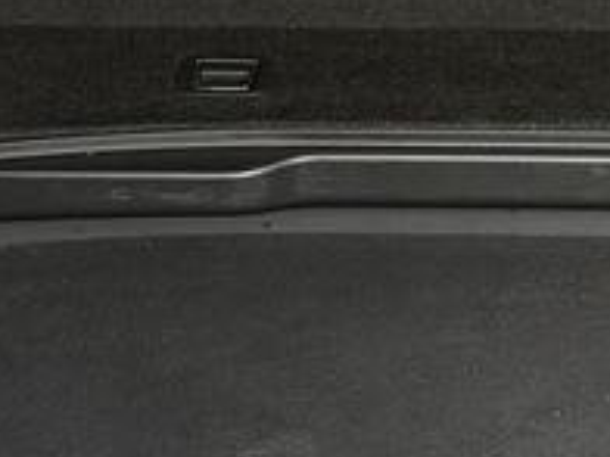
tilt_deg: -24.0
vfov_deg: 8.7
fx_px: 2996
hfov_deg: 11.4
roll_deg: +0.2
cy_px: -40
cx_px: 685
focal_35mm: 170
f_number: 1.6
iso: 125
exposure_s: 1/237
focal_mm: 5.96
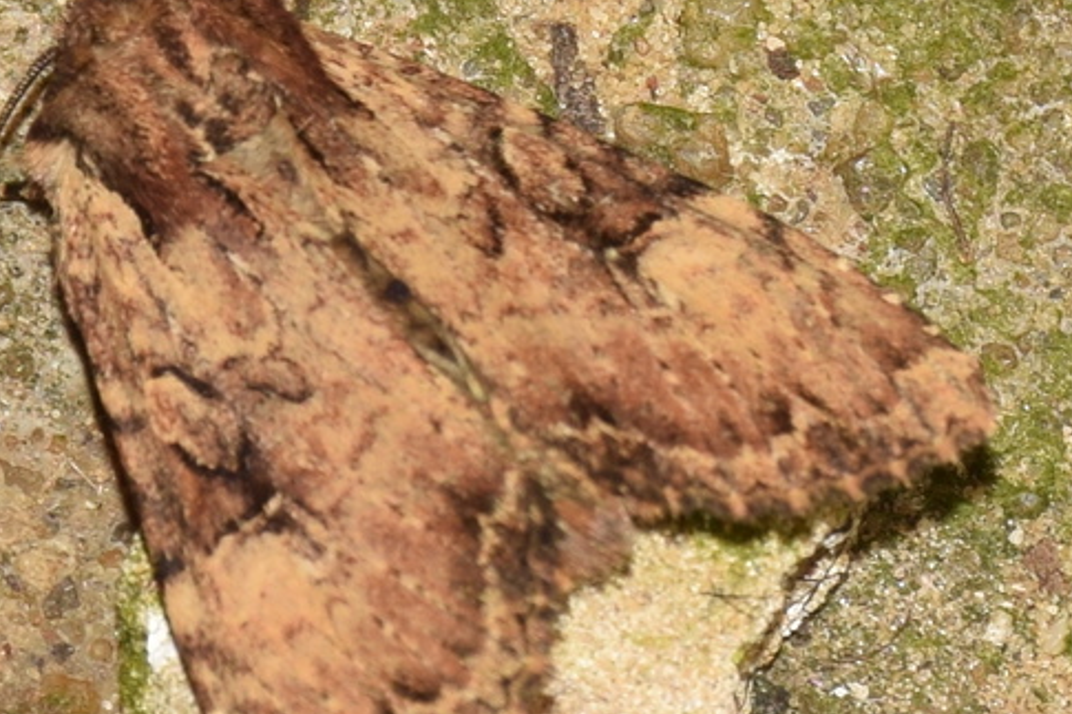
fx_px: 12383
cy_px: 303
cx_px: 491
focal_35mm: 416
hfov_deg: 5.0
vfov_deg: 3.3
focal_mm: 140
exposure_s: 1/160
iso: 100
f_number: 13
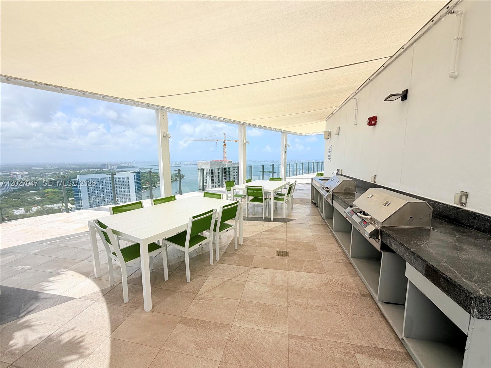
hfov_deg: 102.1
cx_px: 246
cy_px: 184
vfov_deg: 85.7
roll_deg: +0.5
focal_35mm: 14
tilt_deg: -7.9
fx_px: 199
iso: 20
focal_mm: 2.22
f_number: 2.2
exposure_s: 1/1259
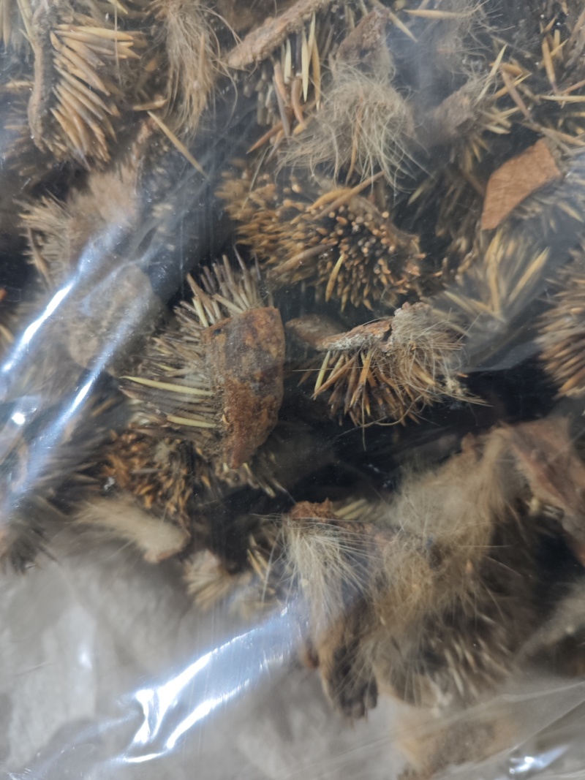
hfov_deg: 56.8
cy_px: 390
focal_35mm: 24
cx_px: 292
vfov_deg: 71.6
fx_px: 541
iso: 320
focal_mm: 5.84
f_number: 1.6
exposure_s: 1/33.3
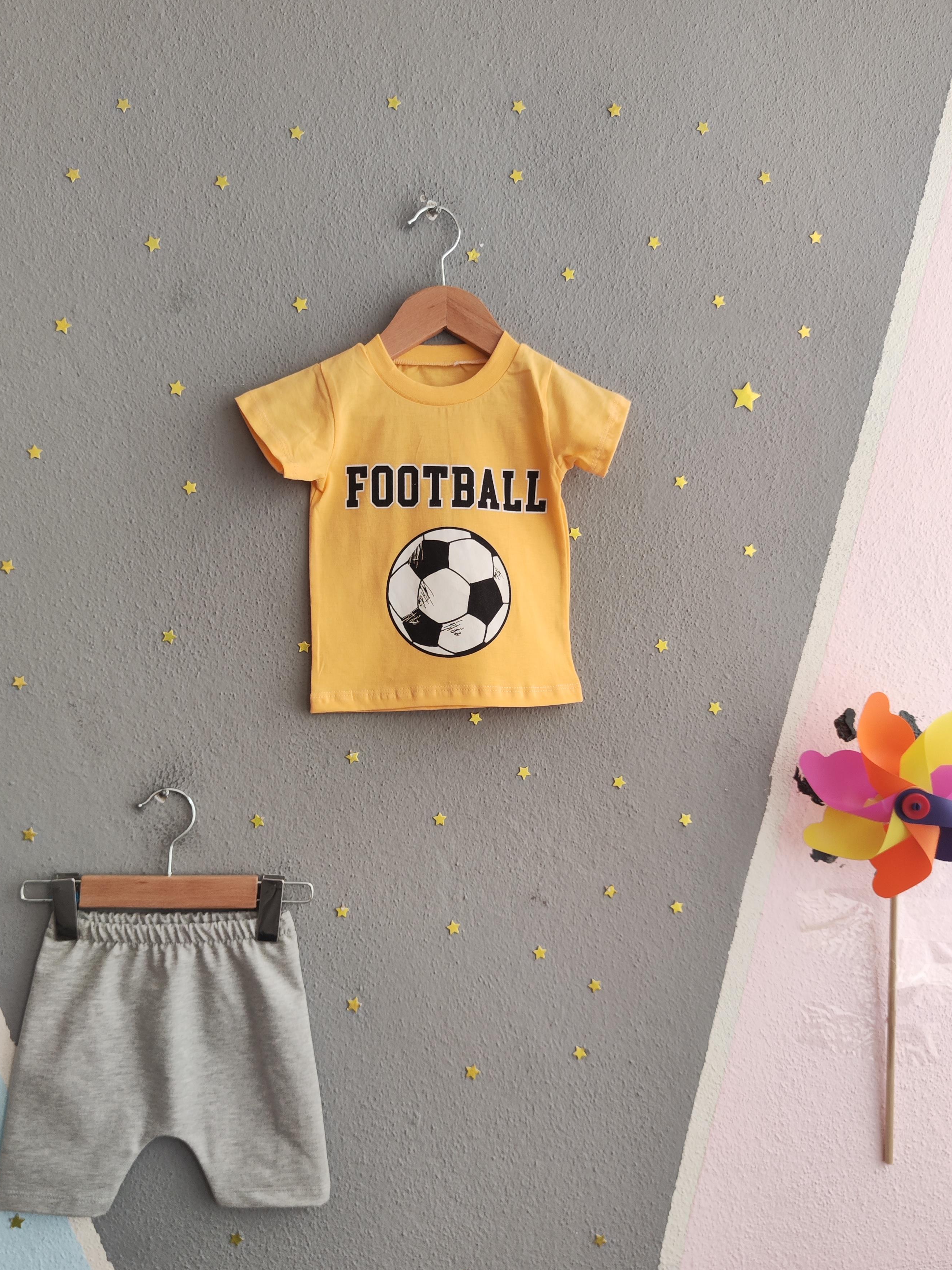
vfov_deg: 63.4
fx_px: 1027
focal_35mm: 28
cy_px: 670
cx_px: 448
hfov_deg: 49.7
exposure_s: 1/100
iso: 314
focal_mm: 5.59
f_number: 1.88
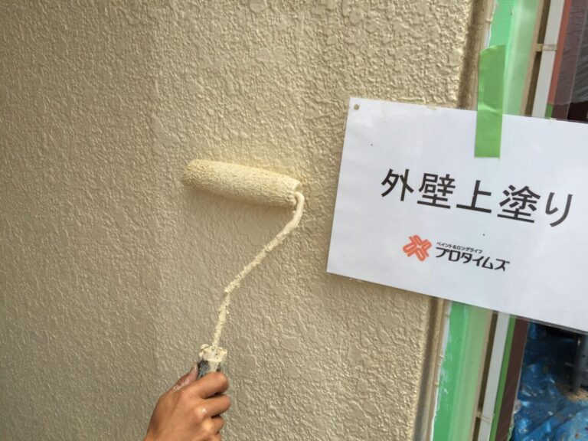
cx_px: 294
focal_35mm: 29
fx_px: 493
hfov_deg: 61.7
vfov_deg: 48.2
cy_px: 220
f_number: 2.2
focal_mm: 4.15
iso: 32
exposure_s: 1/573
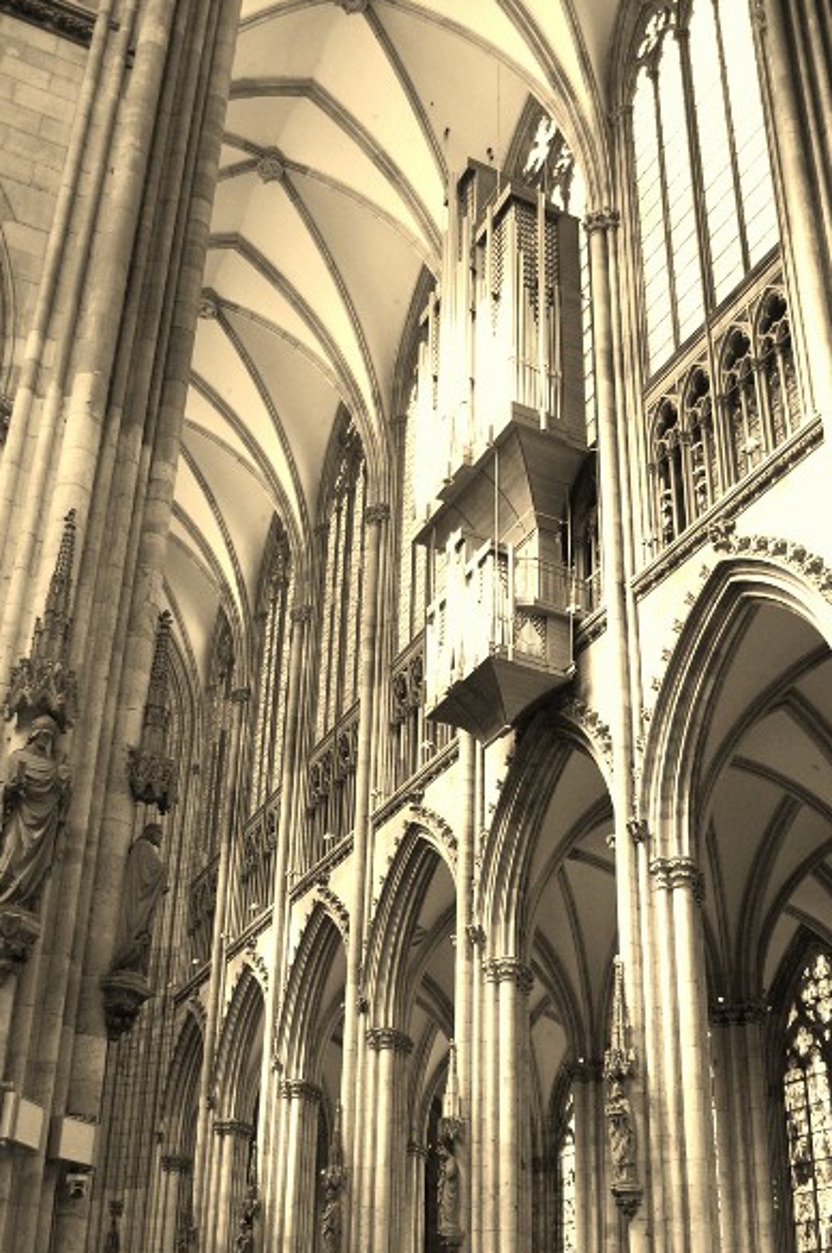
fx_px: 1286
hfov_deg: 35.7
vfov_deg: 51.1
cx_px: 510
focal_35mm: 37
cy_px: 822
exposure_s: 1/30
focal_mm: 18
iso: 1100
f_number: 3.5
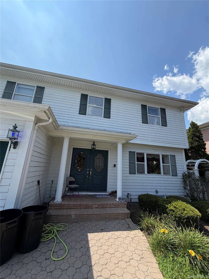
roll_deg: -3.0
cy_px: 140
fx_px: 113
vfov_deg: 102.1
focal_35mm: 14
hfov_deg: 85.7
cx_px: 104
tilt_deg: +17.2
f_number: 2.2
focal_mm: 2.22
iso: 25
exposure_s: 1/770
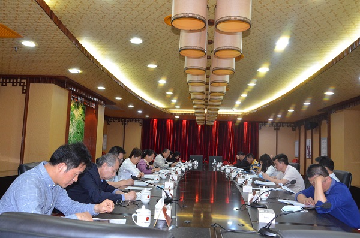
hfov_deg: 59.6
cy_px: 119
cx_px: 180
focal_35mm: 32
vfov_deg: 41.5
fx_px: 314
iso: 1600
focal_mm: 21
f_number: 5.6
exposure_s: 1/60
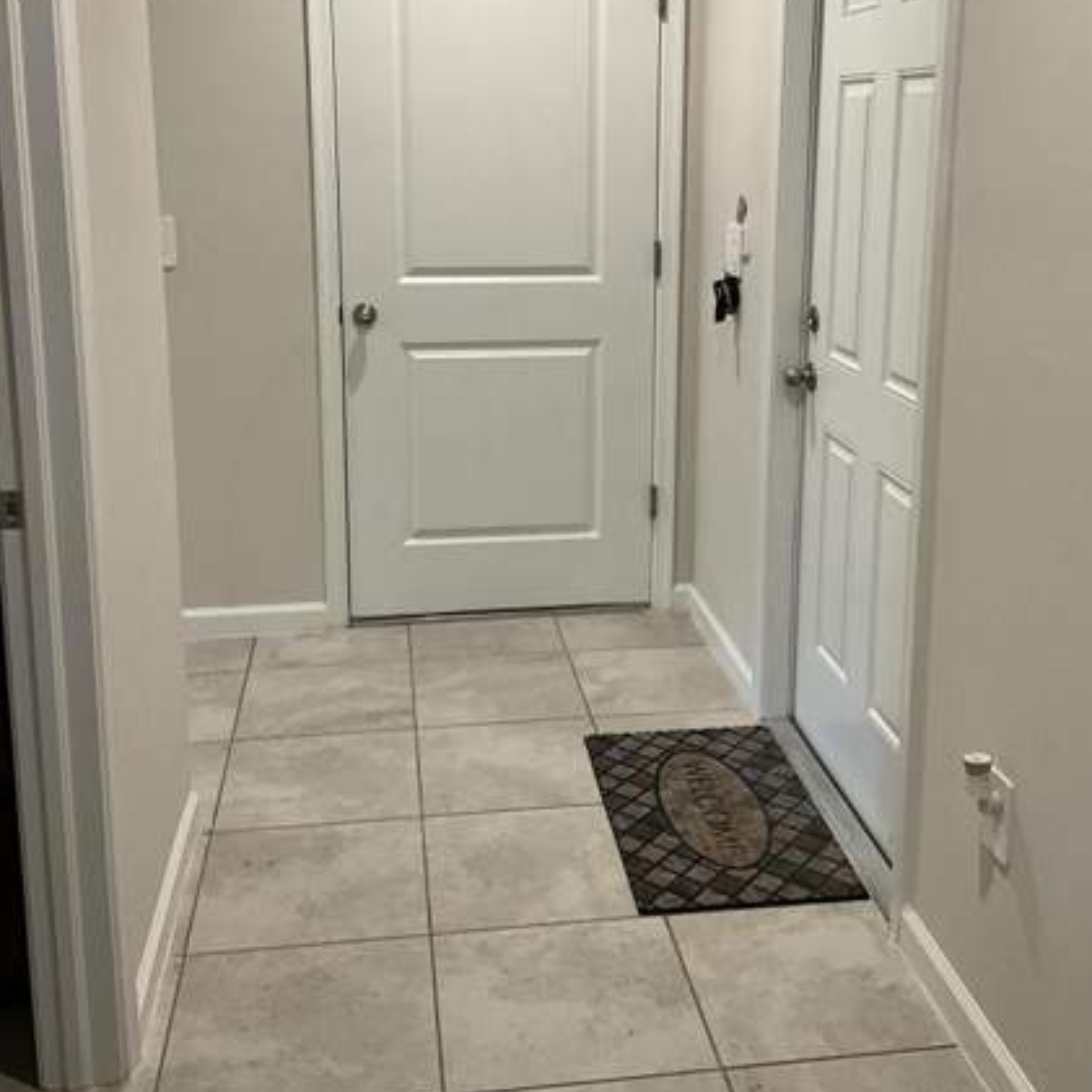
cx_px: 591
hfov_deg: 42.8
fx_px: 1392
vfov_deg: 42.5
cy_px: 397
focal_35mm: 39
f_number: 1.8
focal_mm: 3
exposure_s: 1/60
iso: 80
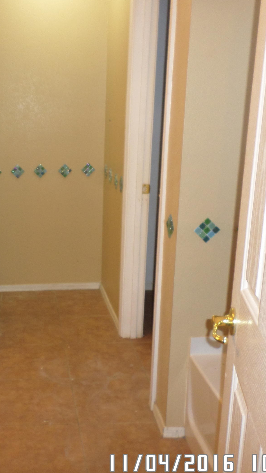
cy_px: 246
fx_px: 489
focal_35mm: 39
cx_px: 22
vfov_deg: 51.6
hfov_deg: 29.1
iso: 120
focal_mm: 4.5
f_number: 2.5
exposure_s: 1/30
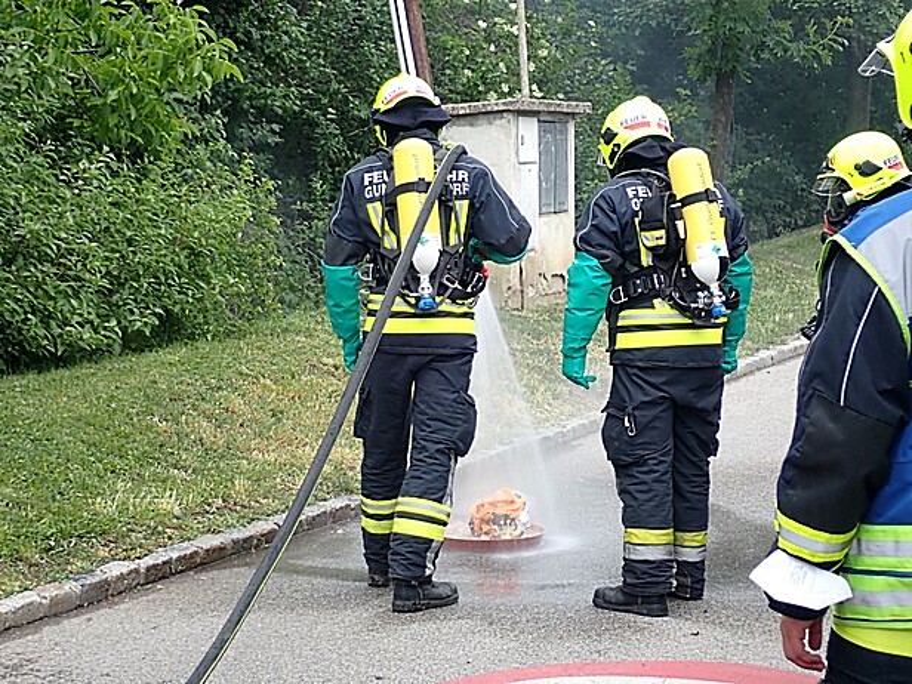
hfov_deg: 23.8
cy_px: 342
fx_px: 2160
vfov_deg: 18.0
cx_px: 456
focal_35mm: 82
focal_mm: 14.62
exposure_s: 1/125
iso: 125
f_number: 4.3
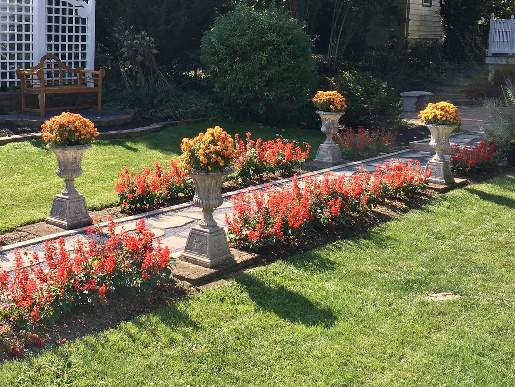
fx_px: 714
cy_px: 116
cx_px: 179
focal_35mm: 48
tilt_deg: -5.6
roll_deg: -1.1
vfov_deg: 30.0
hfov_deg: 39.3
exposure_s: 1/569
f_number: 2.2
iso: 25
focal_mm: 4.15
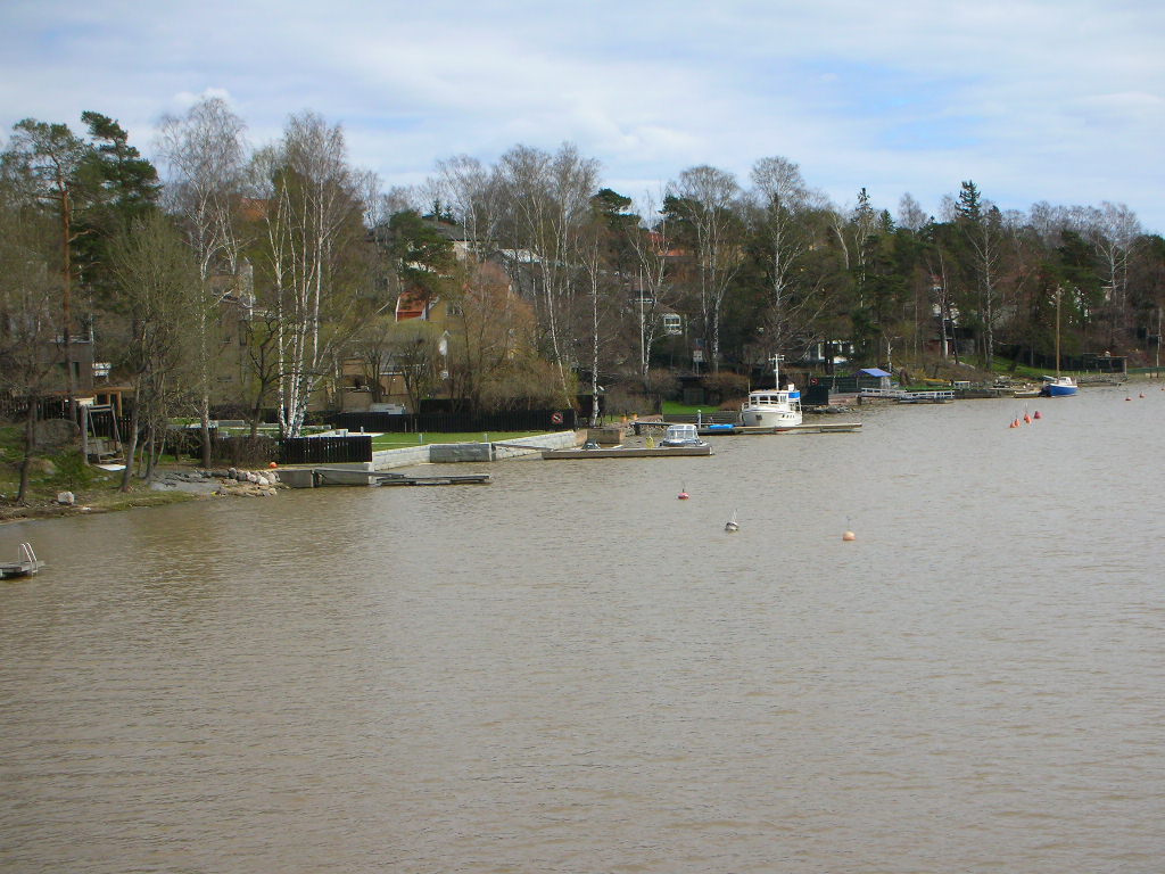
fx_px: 2457
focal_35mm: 73
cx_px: 582
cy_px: 437
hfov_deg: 26.7
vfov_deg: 20.2
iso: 50
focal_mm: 12.2
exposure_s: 1/69.5
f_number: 12.4
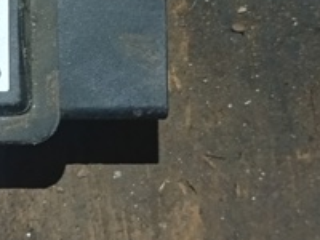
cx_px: -2
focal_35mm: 83
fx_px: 767
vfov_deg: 17.4
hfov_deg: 22.6
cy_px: 8
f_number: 1.8
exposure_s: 1/20
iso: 1493
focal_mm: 3.96
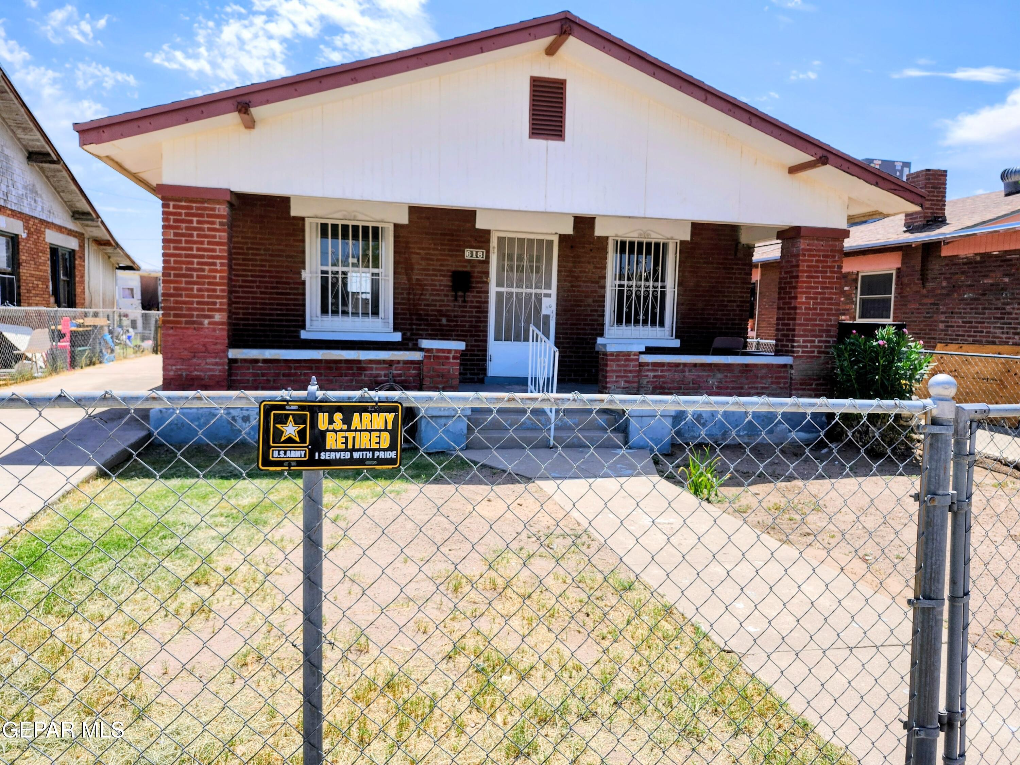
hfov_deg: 73.9
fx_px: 678
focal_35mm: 23
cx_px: 510
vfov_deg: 58.9
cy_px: 382
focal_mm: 5.54
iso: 25
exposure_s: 1/1318
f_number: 1.8
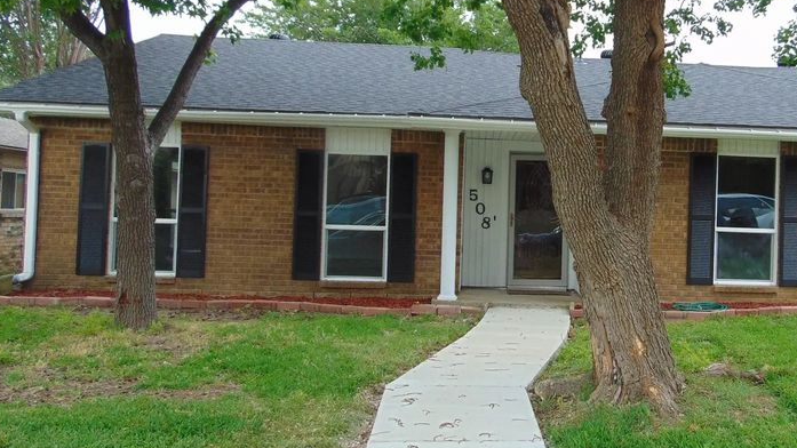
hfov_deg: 49.2
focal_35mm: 40
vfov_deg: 29.6
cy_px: 184
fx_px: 845
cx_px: 558
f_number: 3
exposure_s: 1/125
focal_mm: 4.5
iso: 80
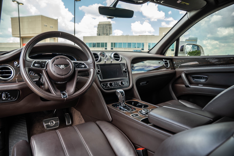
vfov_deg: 53.1
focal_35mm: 24
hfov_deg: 73.7
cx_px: 117
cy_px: 78
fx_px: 156
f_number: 4
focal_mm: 24
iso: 50
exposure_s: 1/50
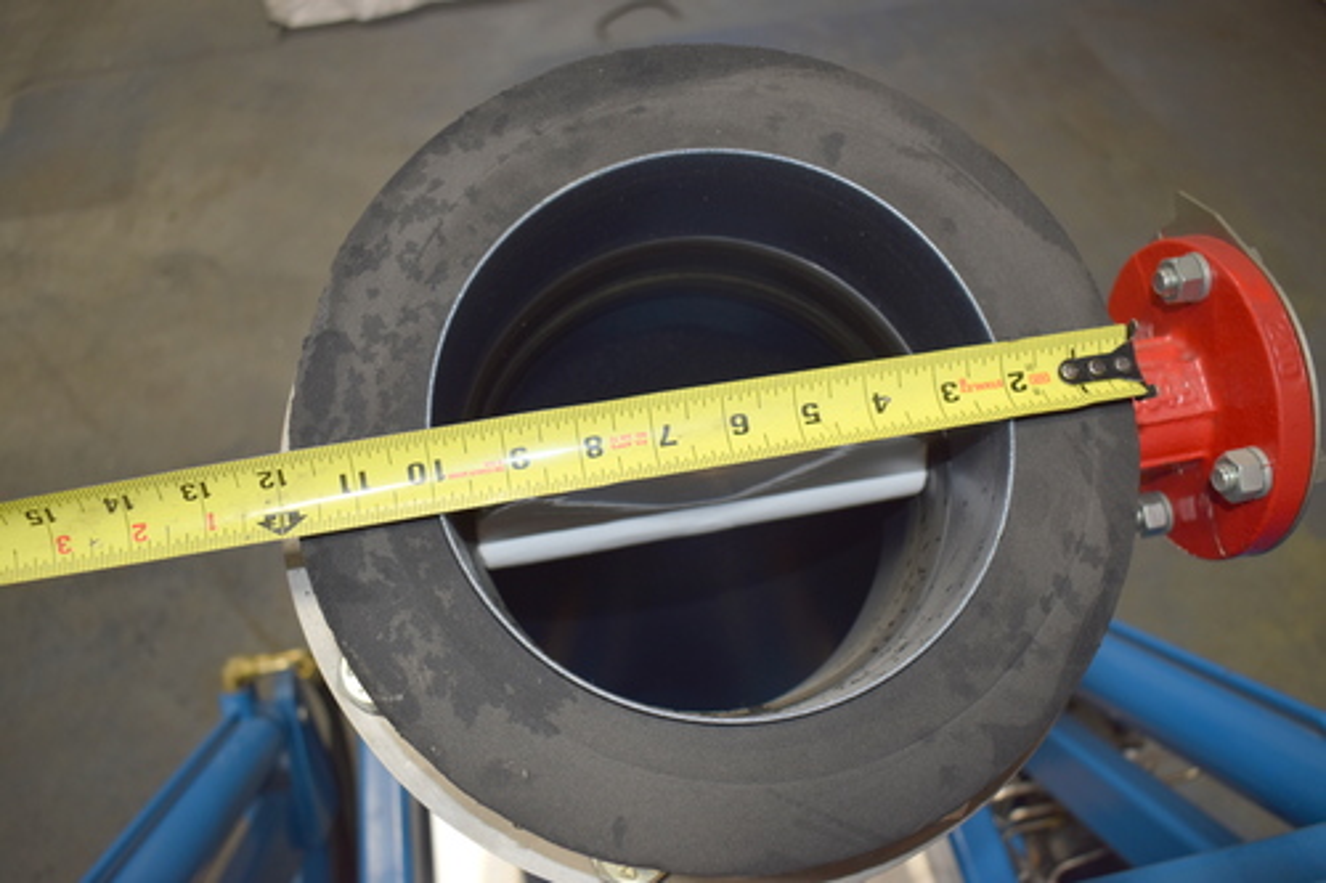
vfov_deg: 41.7
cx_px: 663
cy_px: 442
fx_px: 1160
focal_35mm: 32
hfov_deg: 59.5
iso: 320
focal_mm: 21
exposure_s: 1/200
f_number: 4.5
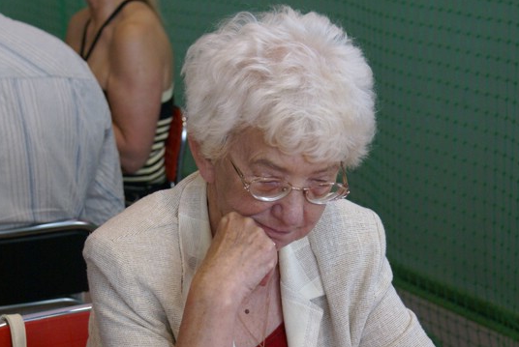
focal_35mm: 108
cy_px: 191
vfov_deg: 12.8
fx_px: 1554
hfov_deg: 19.0
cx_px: 240
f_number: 5.6
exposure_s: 1/80
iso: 800
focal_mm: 55
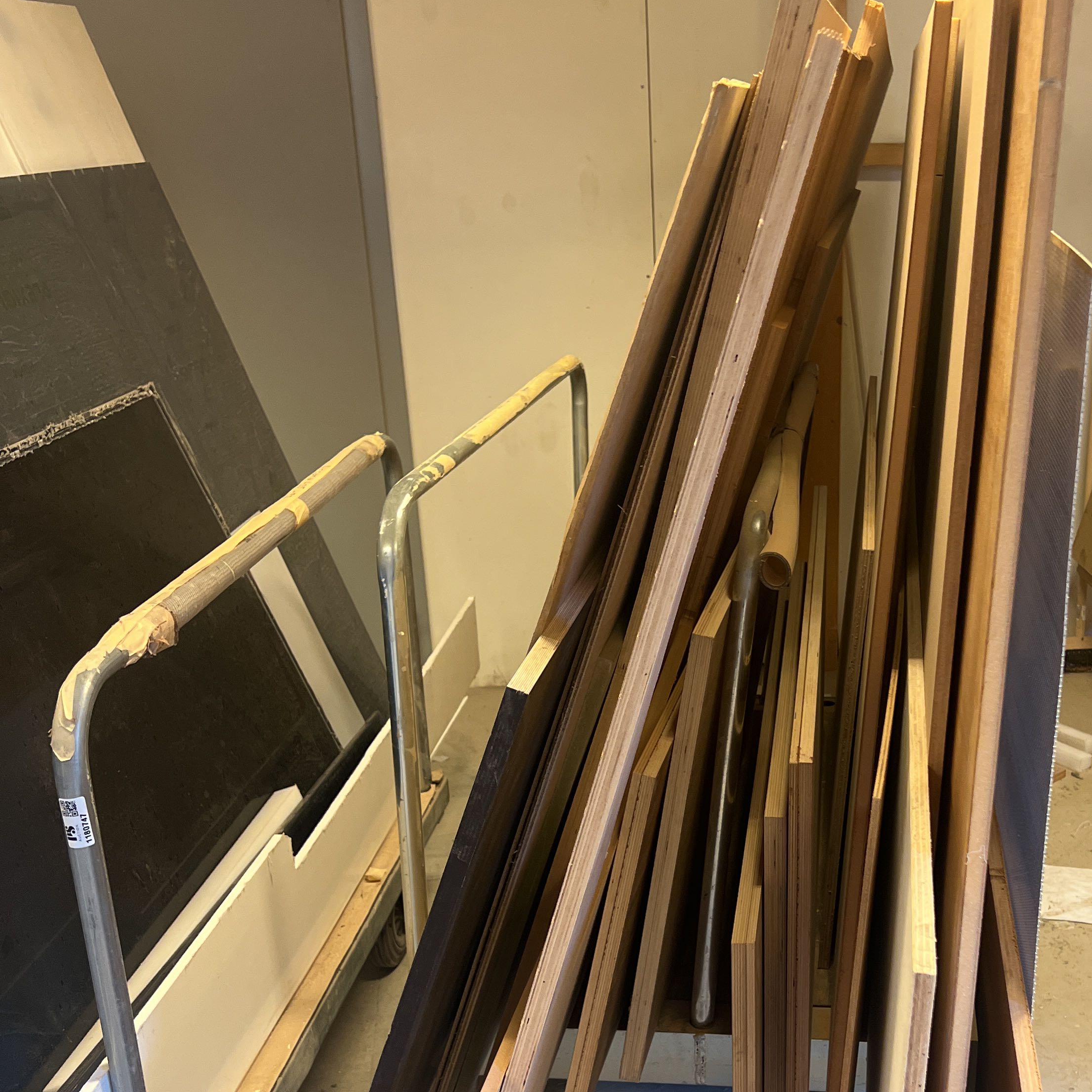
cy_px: 685
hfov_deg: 39.4
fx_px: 1499
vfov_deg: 39.8
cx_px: 748
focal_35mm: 42
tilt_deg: -21.1
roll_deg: +0.9
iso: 125
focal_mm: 5.7
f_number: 1.5
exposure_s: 1/50
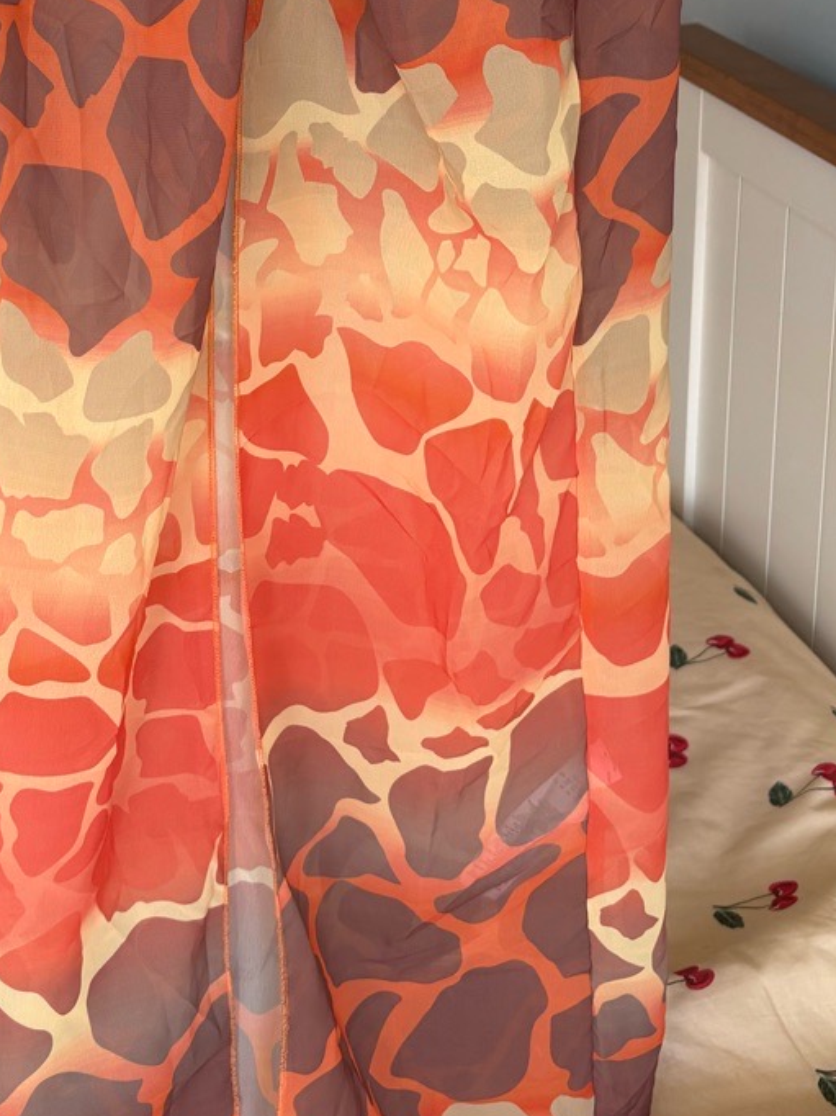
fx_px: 1965
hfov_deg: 23.8
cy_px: 93
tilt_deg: -17.0
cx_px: 234
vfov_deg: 30.2
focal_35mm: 61
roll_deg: -1.0
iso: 64
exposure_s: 1/121
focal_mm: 5.96
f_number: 1.6
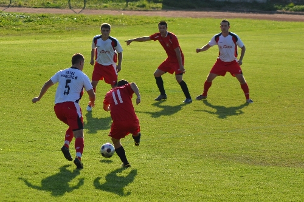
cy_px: 101
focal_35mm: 210
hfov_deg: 9.8
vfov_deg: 6.5
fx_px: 1773
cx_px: 152
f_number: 5.6
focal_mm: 140
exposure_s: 1/1600
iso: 400
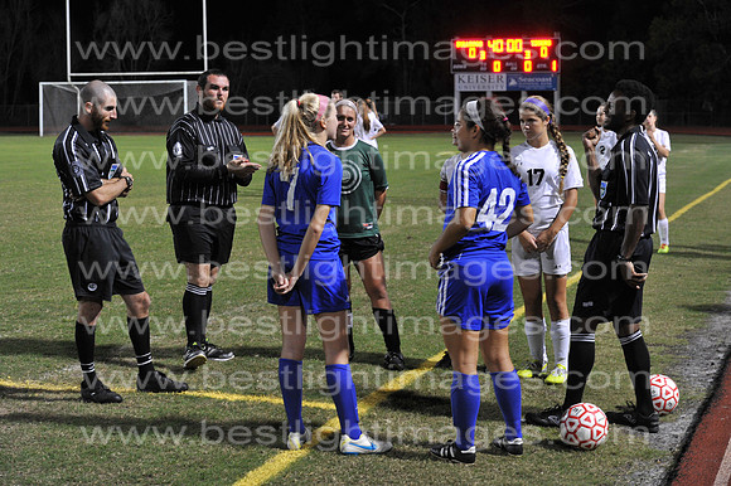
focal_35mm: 70
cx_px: 366
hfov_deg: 28.9
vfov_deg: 19.4
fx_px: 1421
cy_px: 243
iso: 3200
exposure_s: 1/60
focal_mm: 70
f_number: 5.6
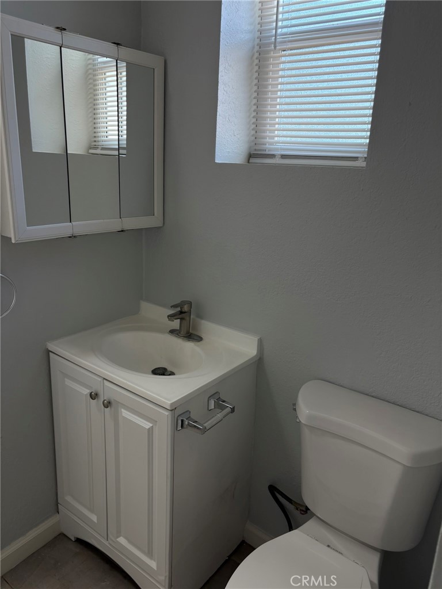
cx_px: 221
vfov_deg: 67.3
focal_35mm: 26
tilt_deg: -14.8
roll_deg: -1.6
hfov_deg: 53.1
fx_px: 443
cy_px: 294
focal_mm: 5.96
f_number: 1.6
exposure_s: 1/120
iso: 50
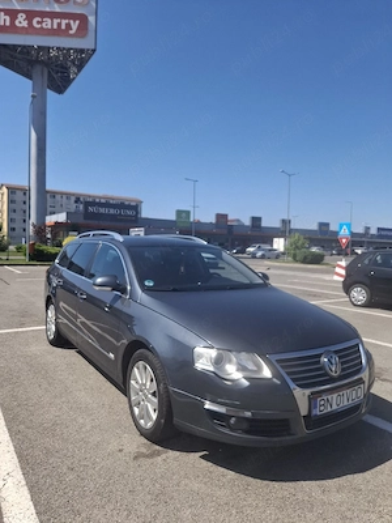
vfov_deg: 73.9
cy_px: 262
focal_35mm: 23
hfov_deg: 58.9
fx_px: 347
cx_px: 196
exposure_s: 1/833
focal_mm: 5.54
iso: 50
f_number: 1.8
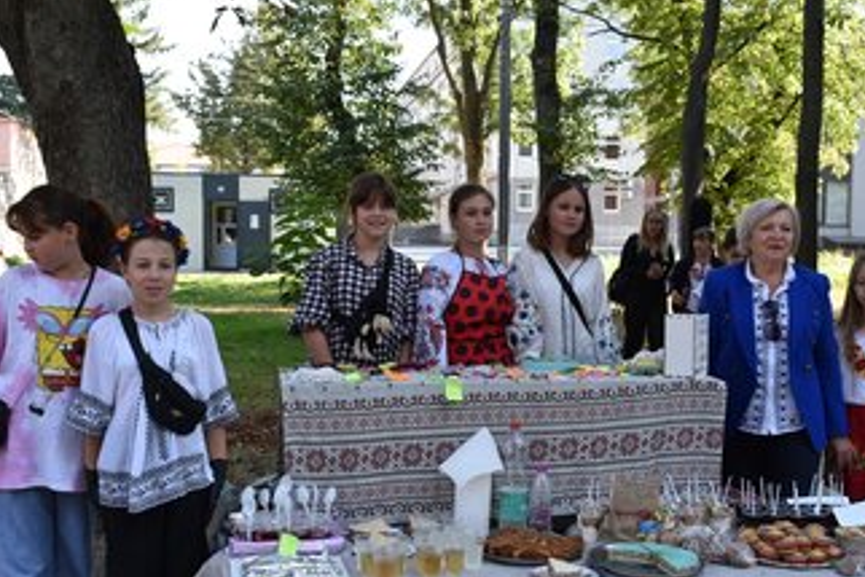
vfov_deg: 28.9
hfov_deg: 42.2
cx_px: 446
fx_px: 1121
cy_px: 337
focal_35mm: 47
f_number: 7.1
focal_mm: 25
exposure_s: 1/200
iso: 400
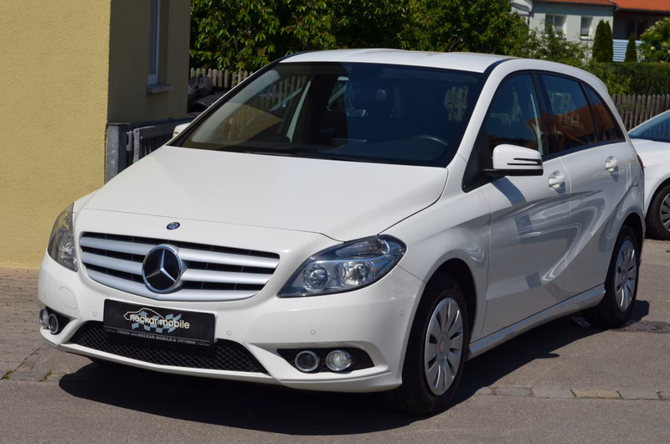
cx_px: 335
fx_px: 1532
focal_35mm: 82
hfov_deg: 24.7
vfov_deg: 16.5
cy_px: 222
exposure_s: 1/400
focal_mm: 55
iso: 100
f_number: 10
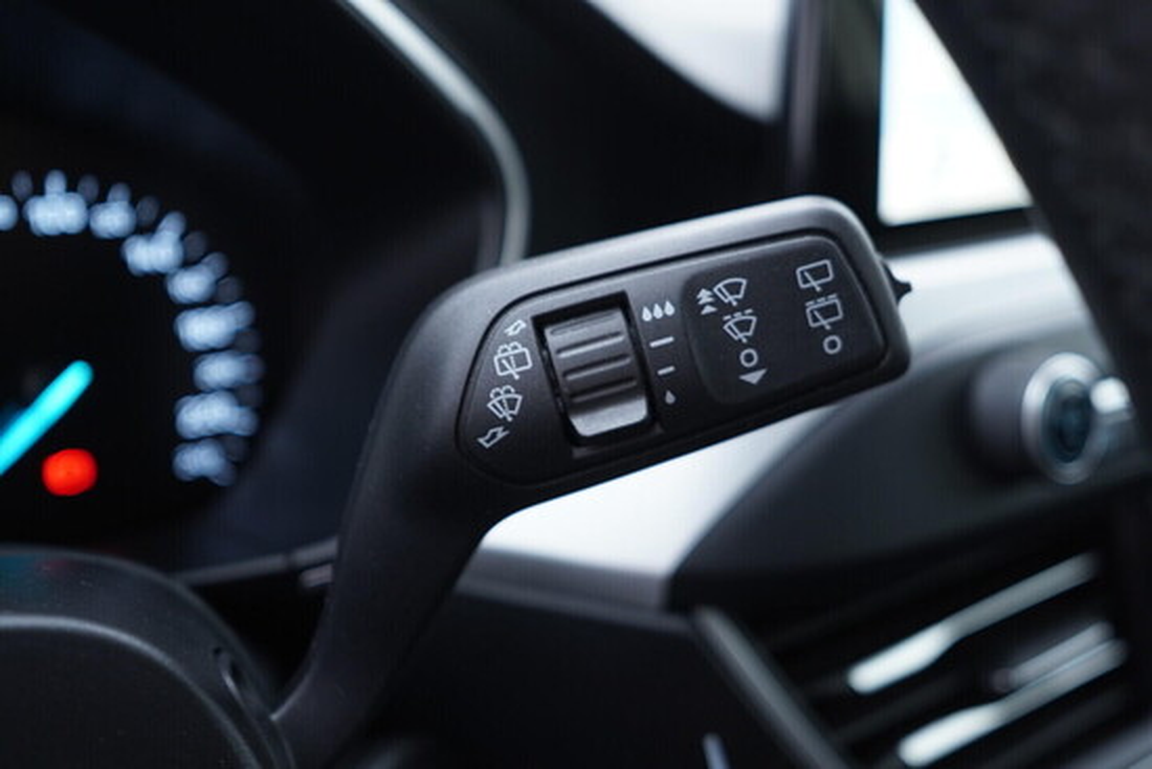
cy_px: 384
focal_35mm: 36
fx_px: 1152
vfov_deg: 36.9
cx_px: 576
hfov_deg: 53.1
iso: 250
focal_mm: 24
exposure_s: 1/40
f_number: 2.8
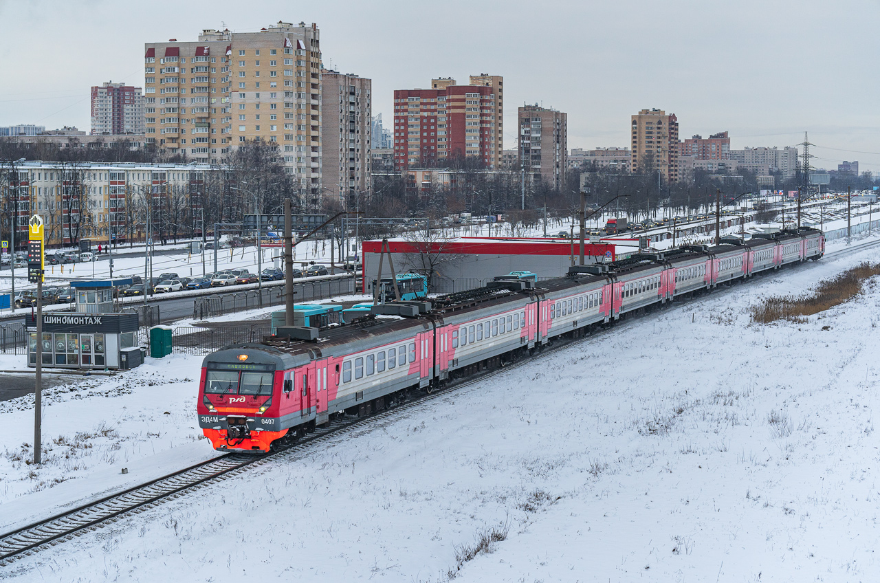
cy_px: 292
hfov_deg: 27.0
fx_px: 1830
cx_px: 440
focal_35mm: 75
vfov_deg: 18.1
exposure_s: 1/500
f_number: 5.6
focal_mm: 75
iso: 640
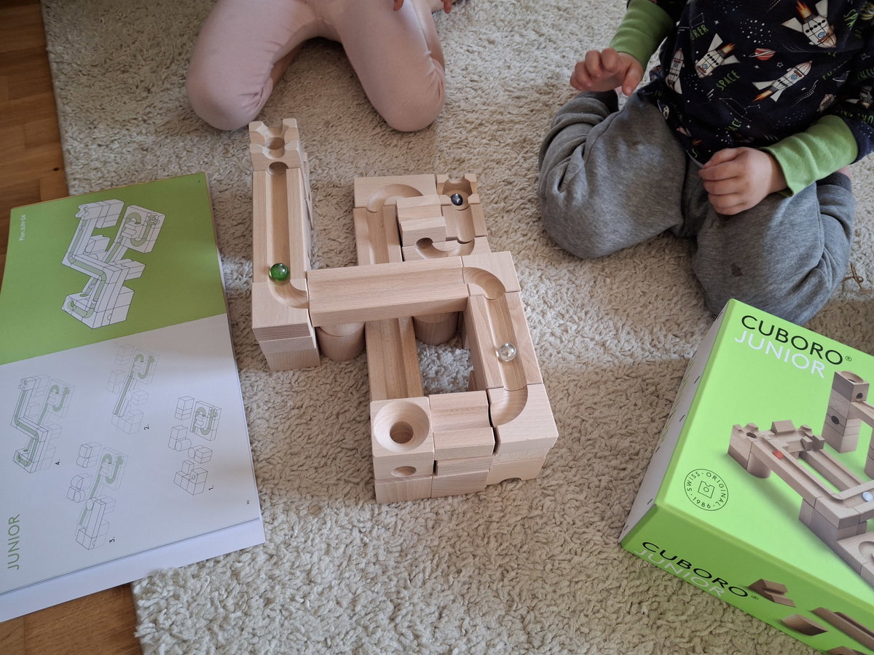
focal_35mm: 25
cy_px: 328
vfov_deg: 54.9
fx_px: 631
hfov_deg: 69.4
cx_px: 437
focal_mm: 4.69
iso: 200
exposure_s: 1/100
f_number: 1.8
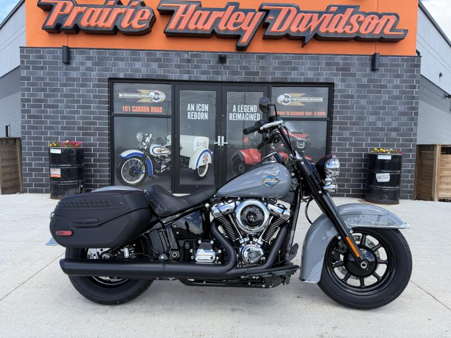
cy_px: 169
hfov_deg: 71.6
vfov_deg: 56.8
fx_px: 313
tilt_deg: -3.7
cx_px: 226
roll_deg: -0.8
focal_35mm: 24
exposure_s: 1/1337
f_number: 1.78
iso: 80
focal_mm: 6.76
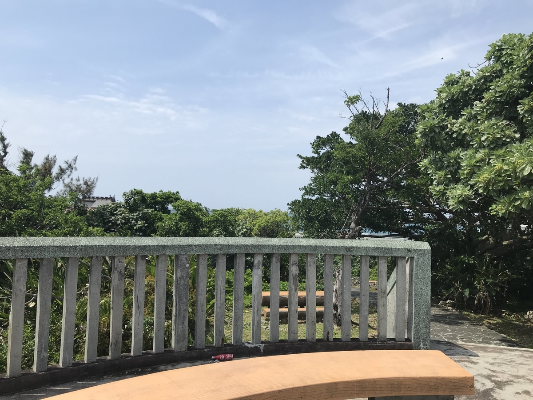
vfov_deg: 49.7
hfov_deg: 63.4
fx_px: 431
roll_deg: -2.2
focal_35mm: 28
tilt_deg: +1.4
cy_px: 200
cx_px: 266
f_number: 1.8
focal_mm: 3.99
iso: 20
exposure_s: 1/2740
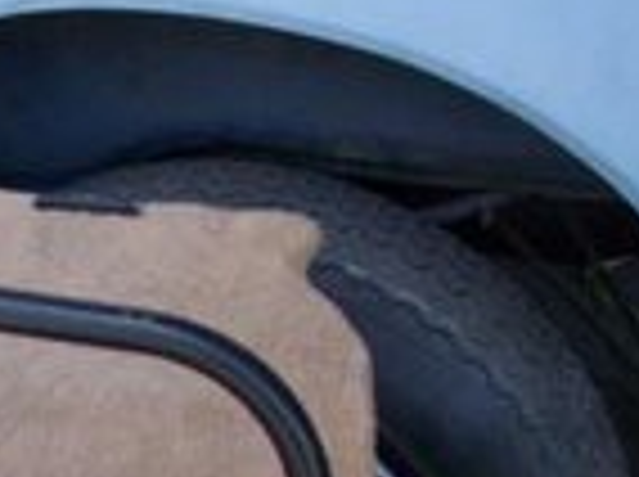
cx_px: -414
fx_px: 2248
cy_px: 464
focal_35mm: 122
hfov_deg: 14.7
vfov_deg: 12.0
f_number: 2.7
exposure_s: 1/193
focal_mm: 6
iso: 80
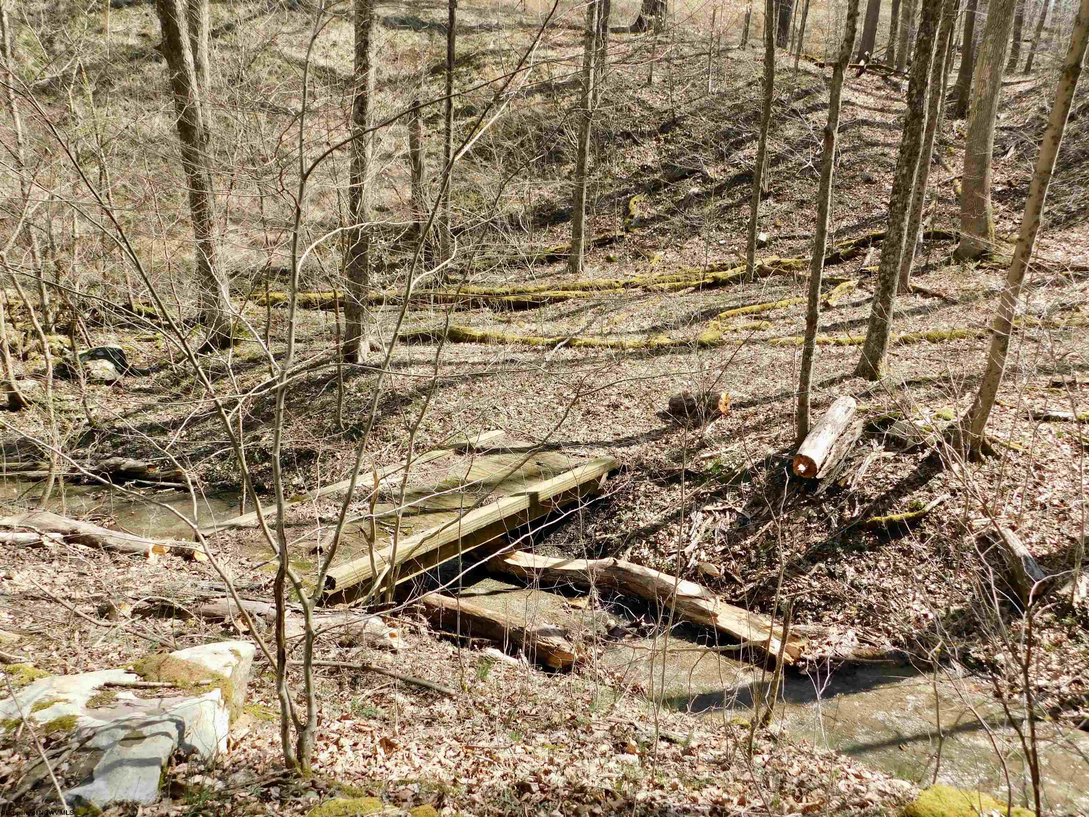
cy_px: 408
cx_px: 544
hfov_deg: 60.0
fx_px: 944
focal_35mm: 30
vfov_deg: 46.8
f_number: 3.2
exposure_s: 1/400
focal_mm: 5.3
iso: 125
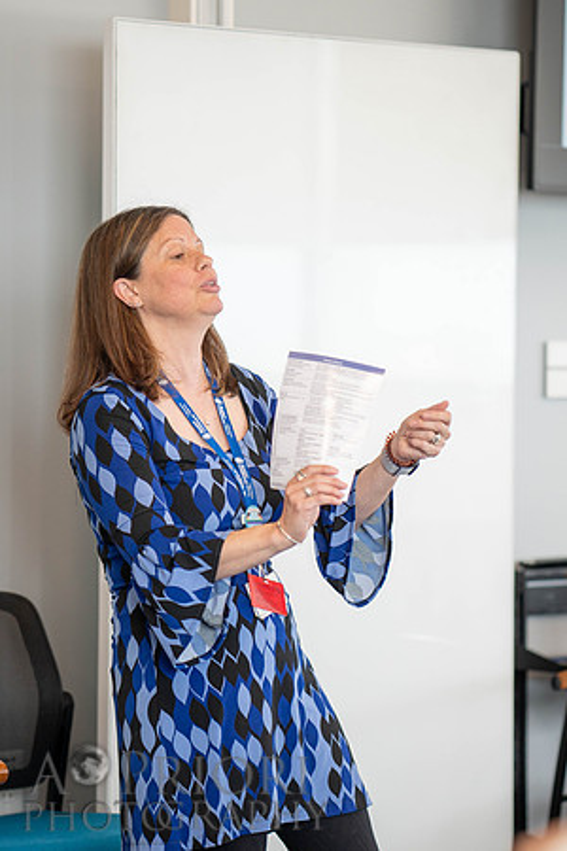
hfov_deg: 9.6
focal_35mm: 143
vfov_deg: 14.4
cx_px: 306
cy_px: 393
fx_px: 3374
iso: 400
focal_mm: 85
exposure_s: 1/320
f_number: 1.8
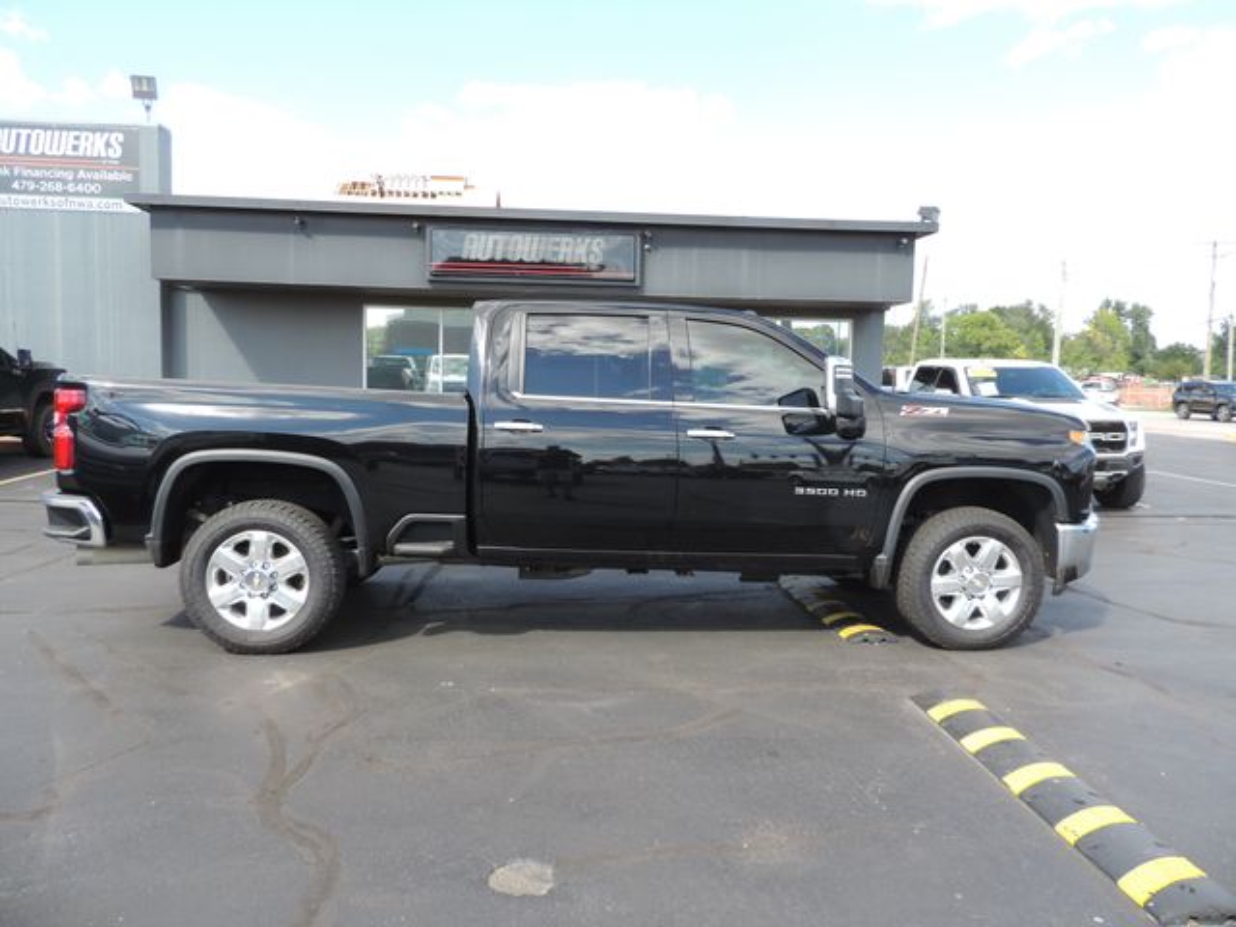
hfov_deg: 71.6
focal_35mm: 24
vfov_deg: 56.8
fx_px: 857
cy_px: 464
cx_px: 618
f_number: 3
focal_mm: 4.3
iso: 80
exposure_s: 1/250
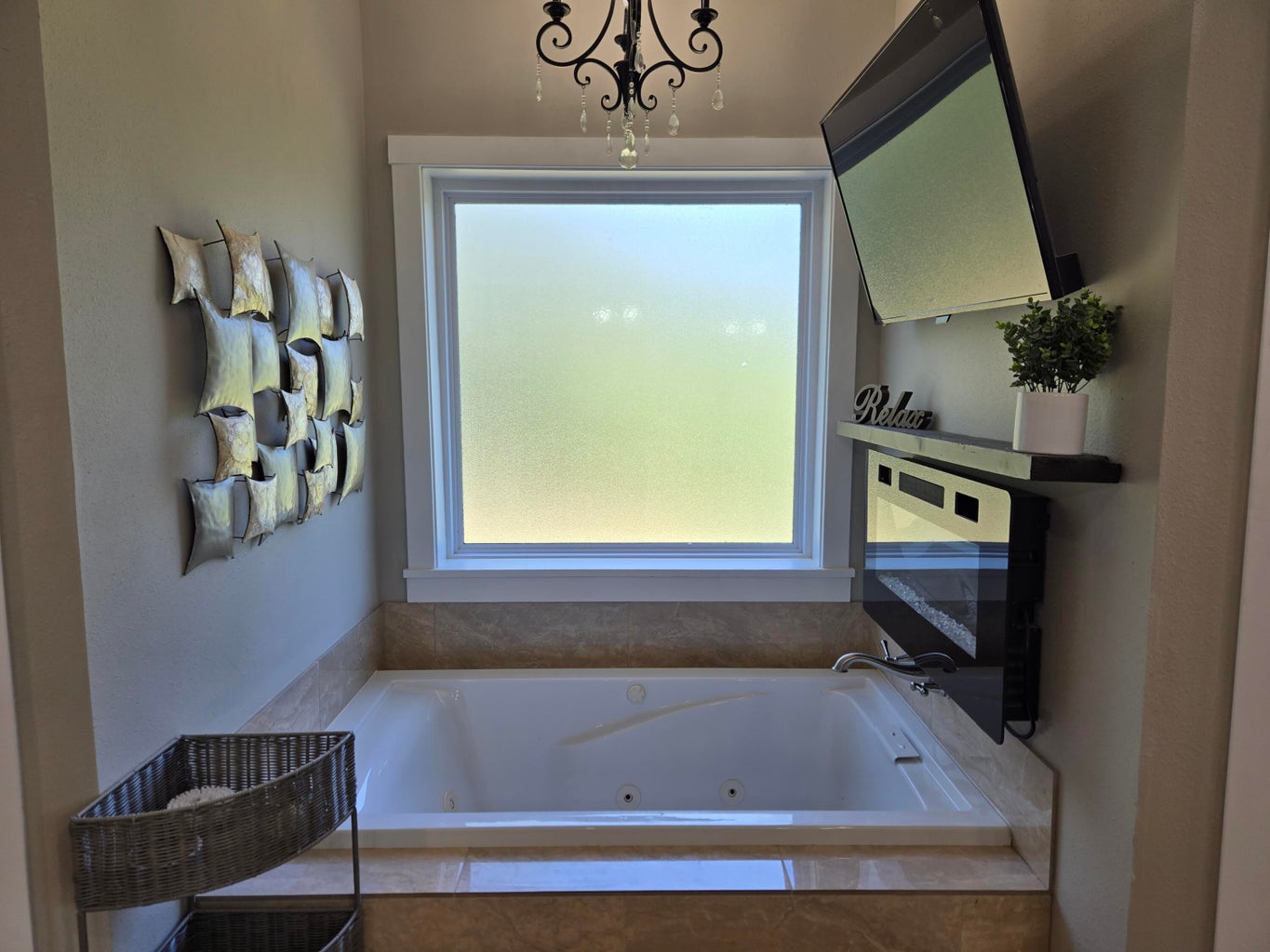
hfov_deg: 73.9
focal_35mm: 23
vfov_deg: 58.9
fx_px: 844
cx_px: 635
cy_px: 476
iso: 25
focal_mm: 5.4
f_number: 1.8
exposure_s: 1/135
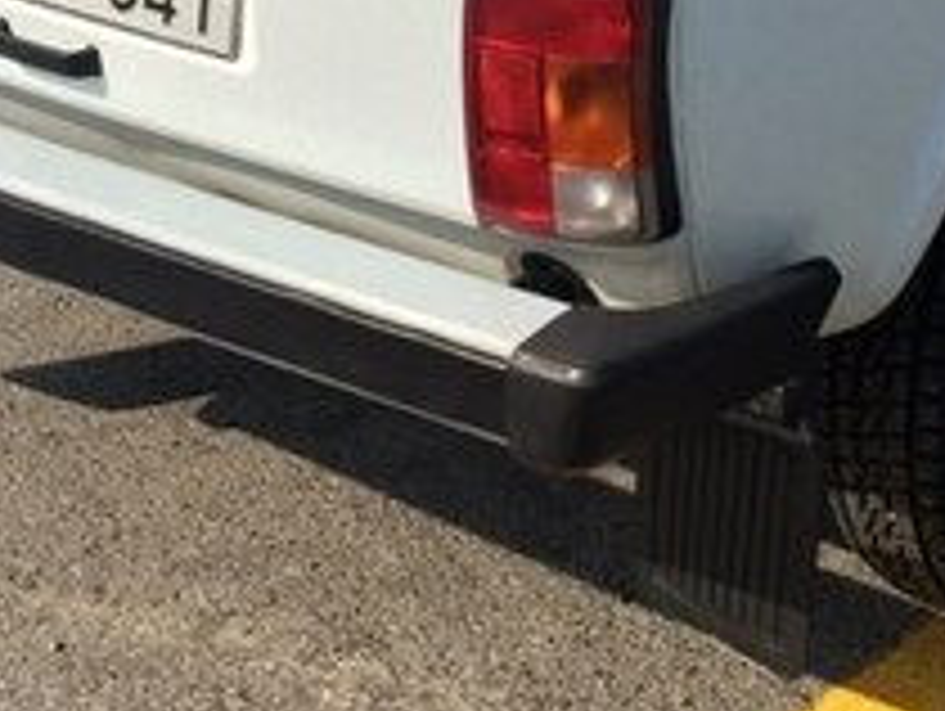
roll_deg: -0.1
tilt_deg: -14.0
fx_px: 2487
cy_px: -191
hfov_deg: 21.2
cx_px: 796
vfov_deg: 15.5
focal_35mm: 91
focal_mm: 4.15
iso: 32
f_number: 2.2
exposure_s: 1/2415
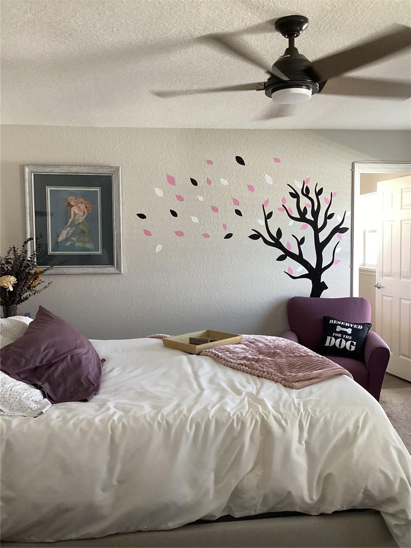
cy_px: 274
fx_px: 491
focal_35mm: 31
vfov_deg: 58.4
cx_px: 206
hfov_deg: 45.4
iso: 160
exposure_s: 1/60
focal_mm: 3.3
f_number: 2.4
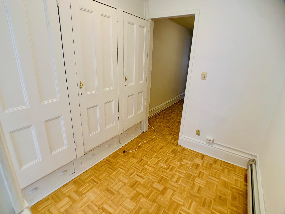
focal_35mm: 26
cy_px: 107
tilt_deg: -18.0
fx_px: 214
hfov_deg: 67.3
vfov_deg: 53.1
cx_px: 142
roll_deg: -1.8
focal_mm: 4.25
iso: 100
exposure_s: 1/77
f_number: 1.8
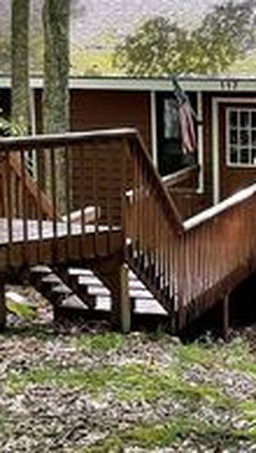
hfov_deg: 14.5
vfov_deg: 26.1
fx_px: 975
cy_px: 168
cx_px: 293
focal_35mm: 81
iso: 40
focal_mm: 3
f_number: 1.8
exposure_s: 1/122
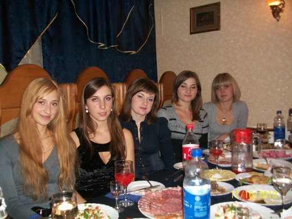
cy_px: 110
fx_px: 287
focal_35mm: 34
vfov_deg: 41.8
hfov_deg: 54.0
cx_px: 146
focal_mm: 5.7
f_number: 2.8
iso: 120
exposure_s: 1/60
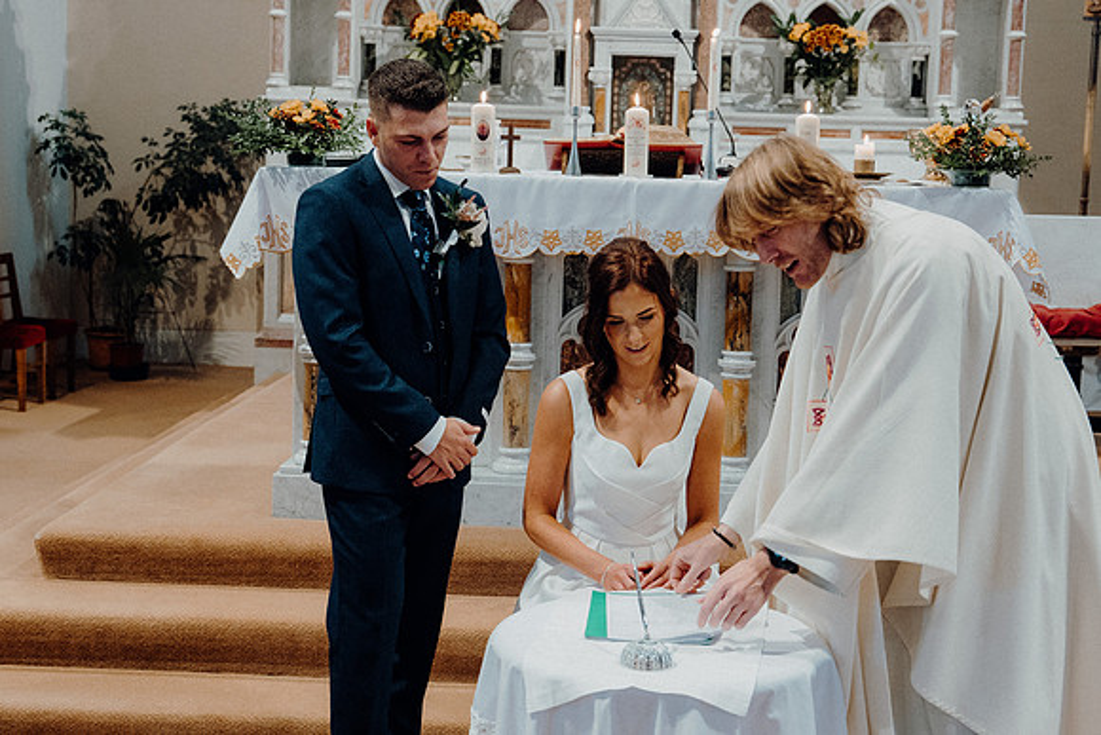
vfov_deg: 24.6
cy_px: 368
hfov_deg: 36.2
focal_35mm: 55
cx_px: 550
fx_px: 1682
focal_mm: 37
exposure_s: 1/160
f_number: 3.5
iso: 2500
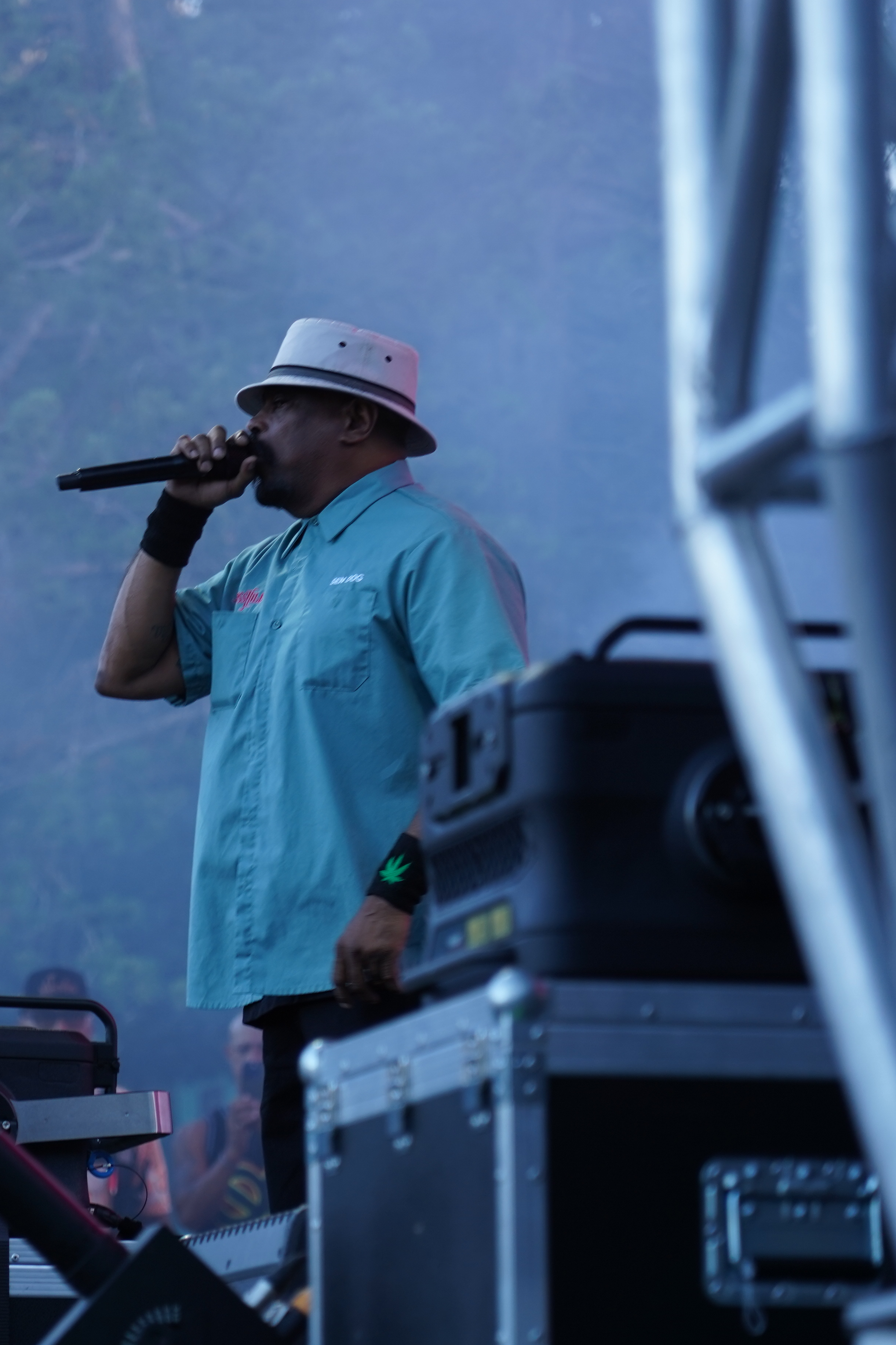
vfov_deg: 11.9
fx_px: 6421
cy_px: 616
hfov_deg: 7.9
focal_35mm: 172
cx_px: -60
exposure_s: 1/160
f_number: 4
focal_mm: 105
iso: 250
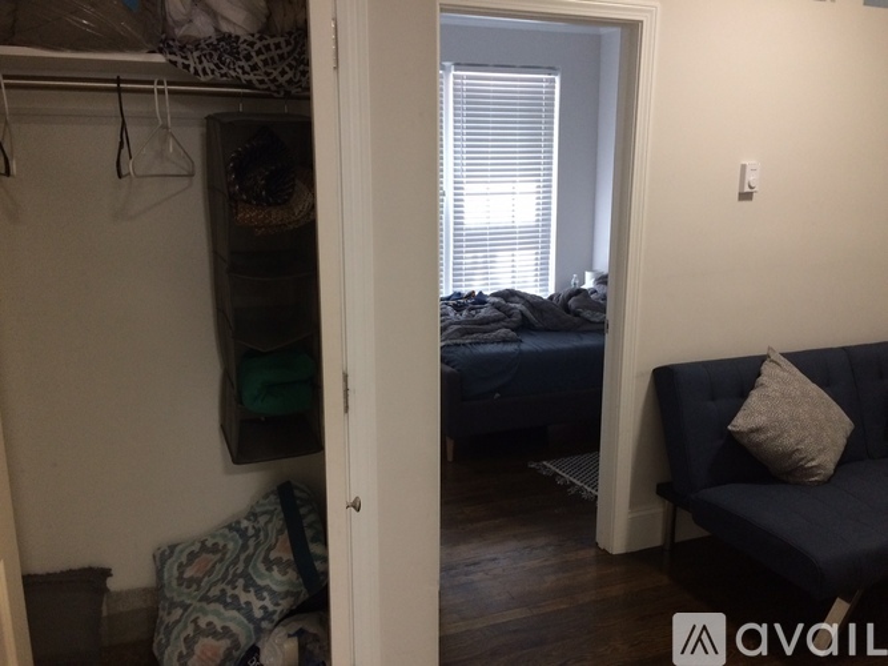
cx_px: 444
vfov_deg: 48.2
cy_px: 333
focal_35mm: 29
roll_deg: +1.1
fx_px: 744
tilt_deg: -14.7
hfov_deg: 61.7
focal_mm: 4.15
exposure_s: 1/30
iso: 200
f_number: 2.2
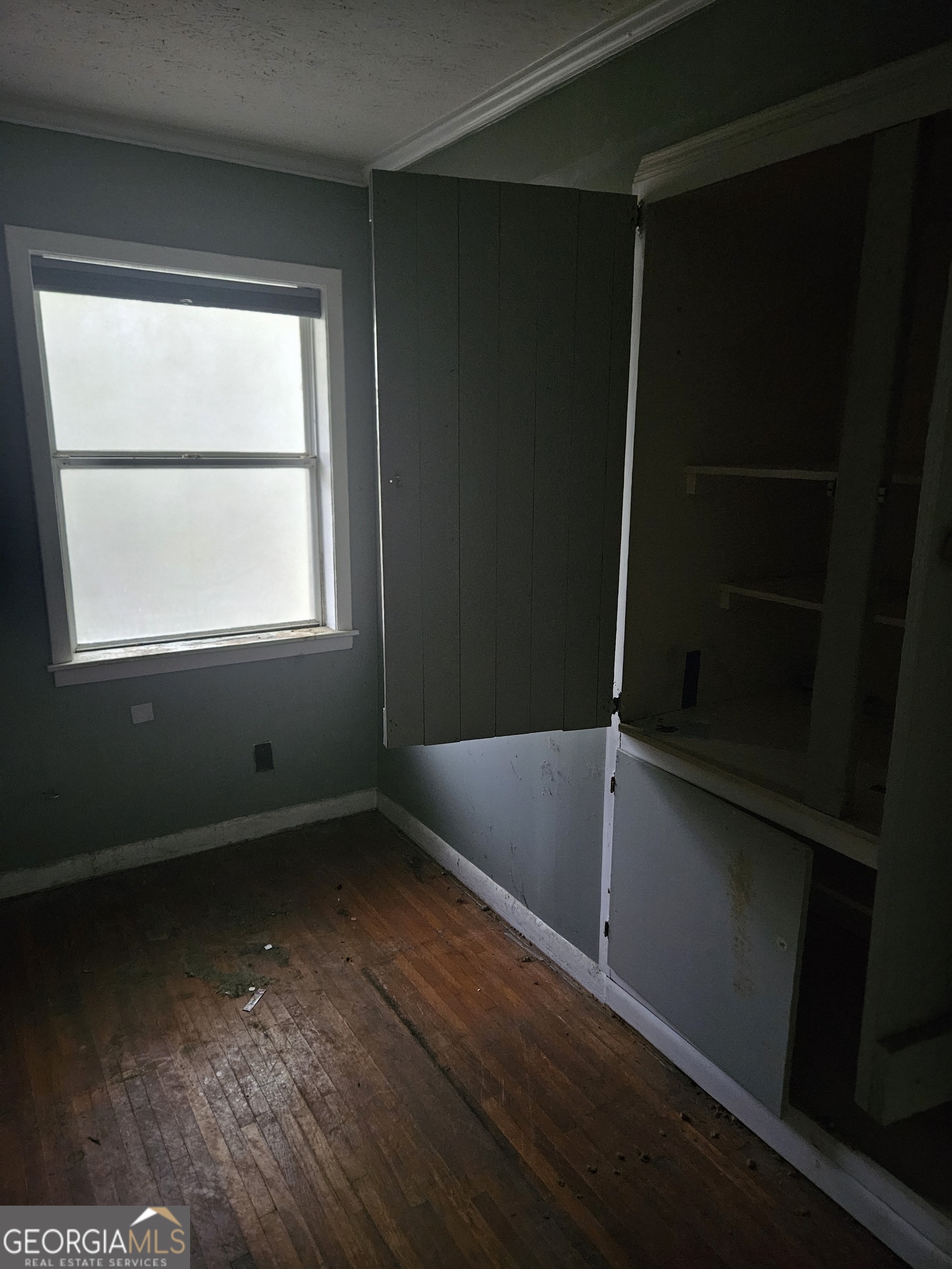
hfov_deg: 58.9
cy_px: 634
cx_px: 476
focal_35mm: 23
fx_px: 843
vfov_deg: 73.9
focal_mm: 5.4
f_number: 1.8
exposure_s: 1/24
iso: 1250
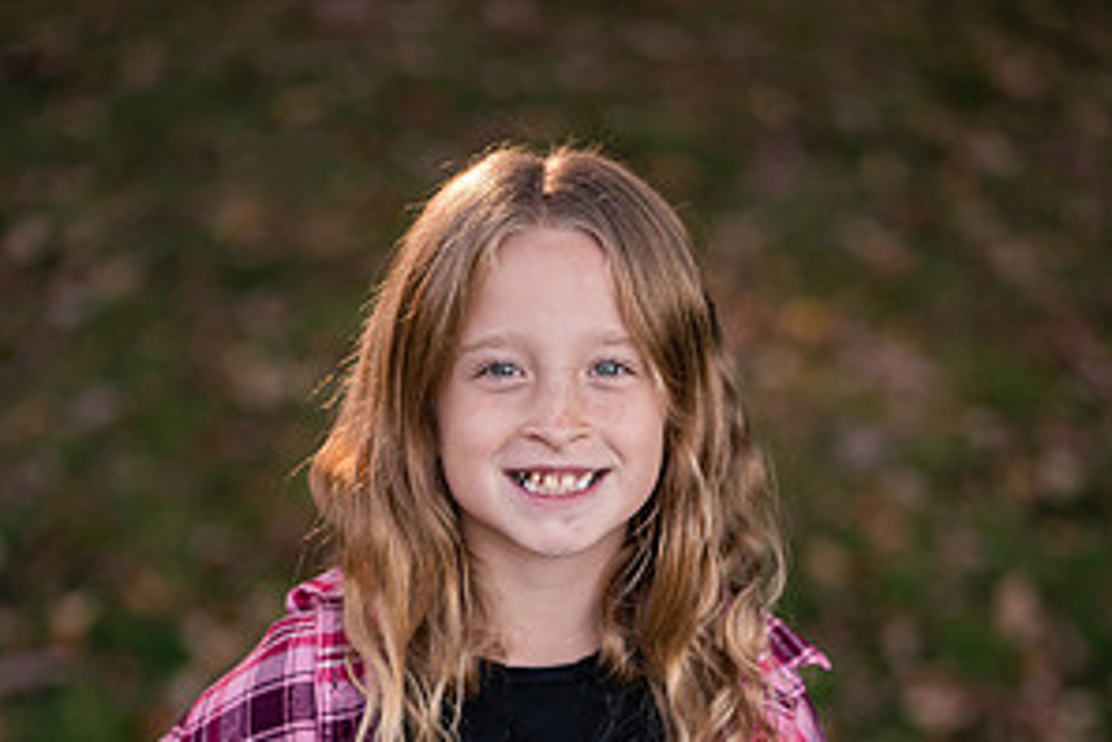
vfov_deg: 10.5
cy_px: 839
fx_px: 3984
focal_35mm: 129
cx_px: 558
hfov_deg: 15.9
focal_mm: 85
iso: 320
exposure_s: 1/1000
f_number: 2.2
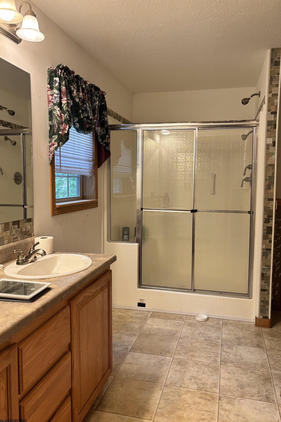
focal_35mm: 28
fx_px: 328
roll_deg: -0.8
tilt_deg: -5.8
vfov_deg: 65.5
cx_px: 151
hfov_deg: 46.4
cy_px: 204
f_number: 1.6
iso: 100
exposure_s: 1/60
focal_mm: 5.96
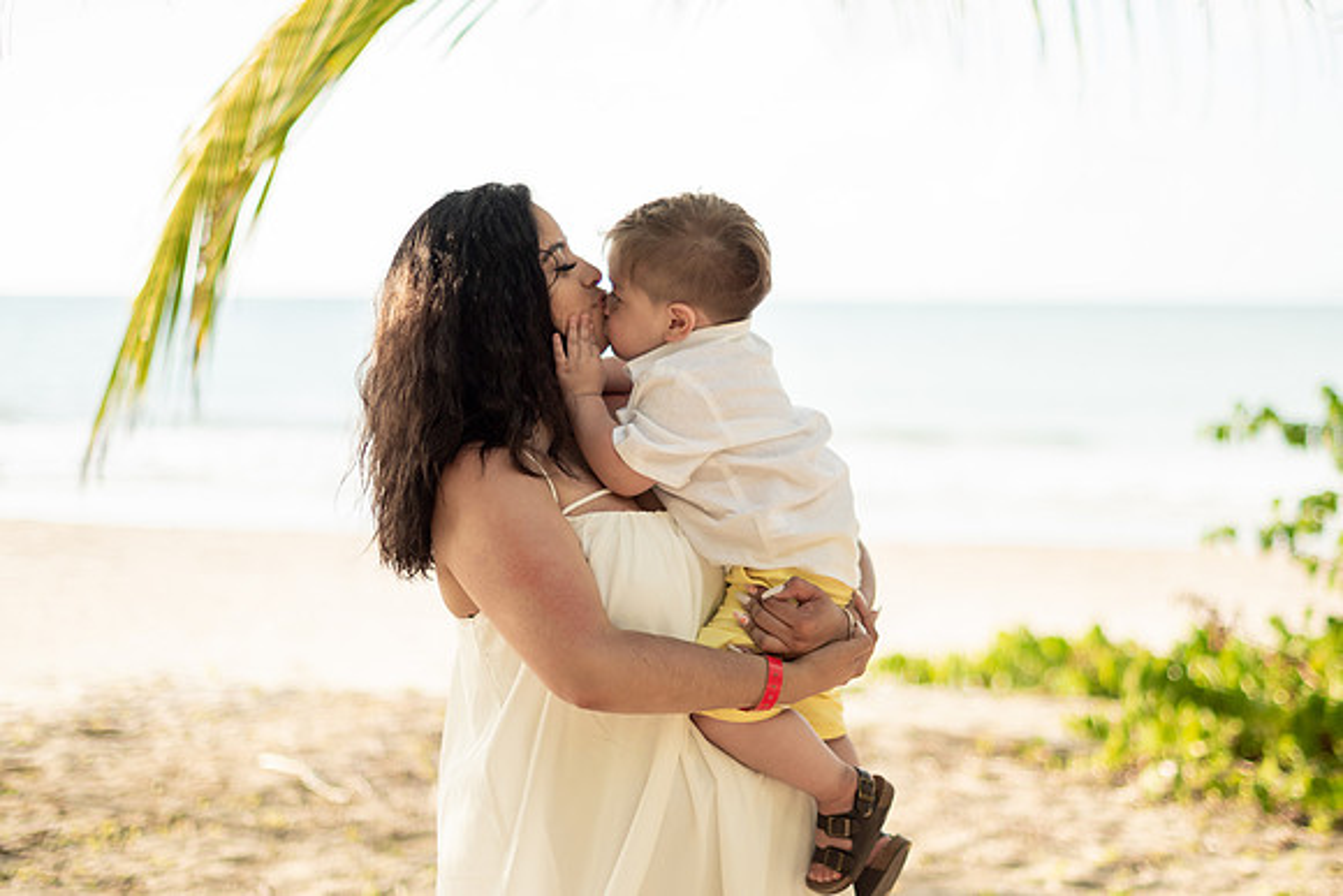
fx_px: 2643
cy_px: 449
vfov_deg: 19.2
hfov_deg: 28.5
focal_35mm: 71
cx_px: 711
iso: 400
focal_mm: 50
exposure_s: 1/5000
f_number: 1.6
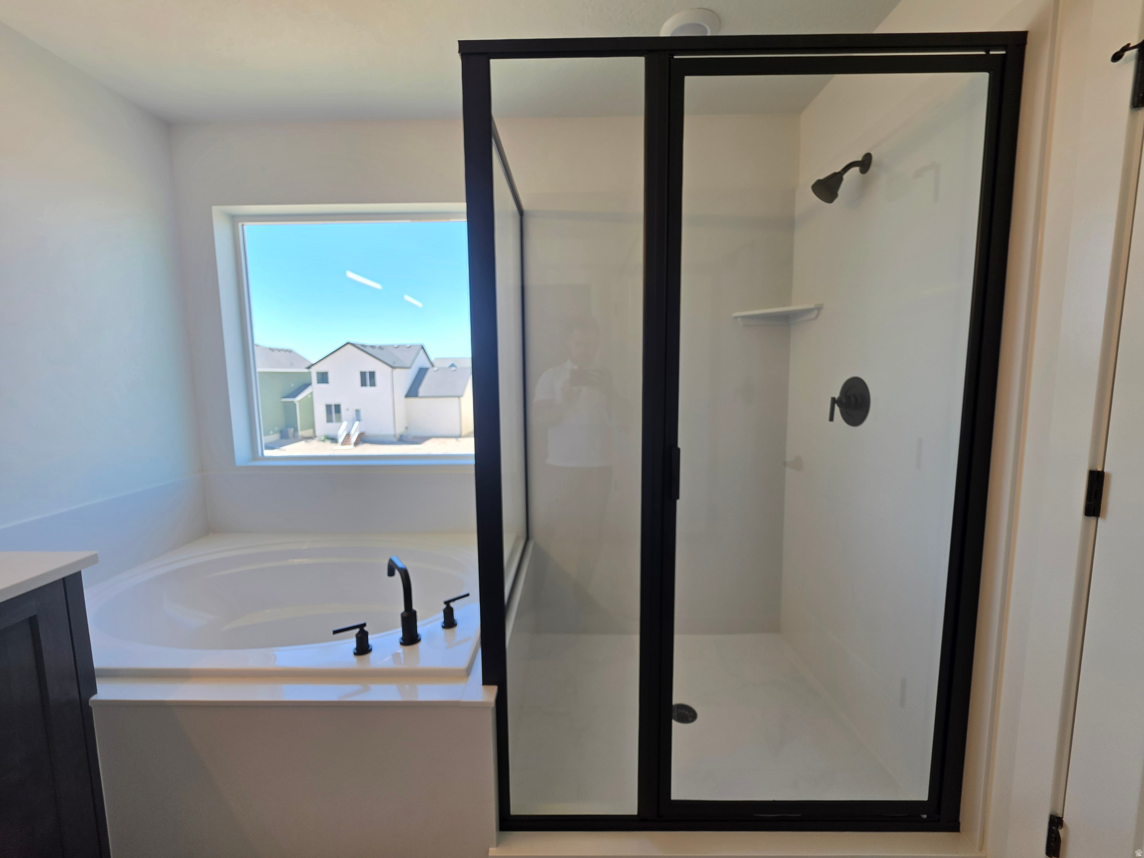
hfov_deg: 106.2
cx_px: 572
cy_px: 429
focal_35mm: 13
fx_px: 430
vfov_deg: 89.9
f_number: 1.9
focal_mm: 2.2
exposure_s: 1/120
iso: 20
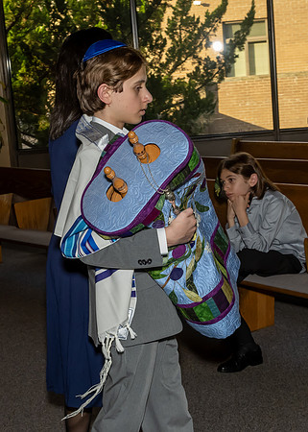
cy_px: 217
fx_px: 867
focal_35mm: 71
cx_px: 136
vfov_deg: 28.0
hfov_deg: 20.1
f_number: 7.1
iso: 800
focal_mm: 26
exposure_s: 1/250
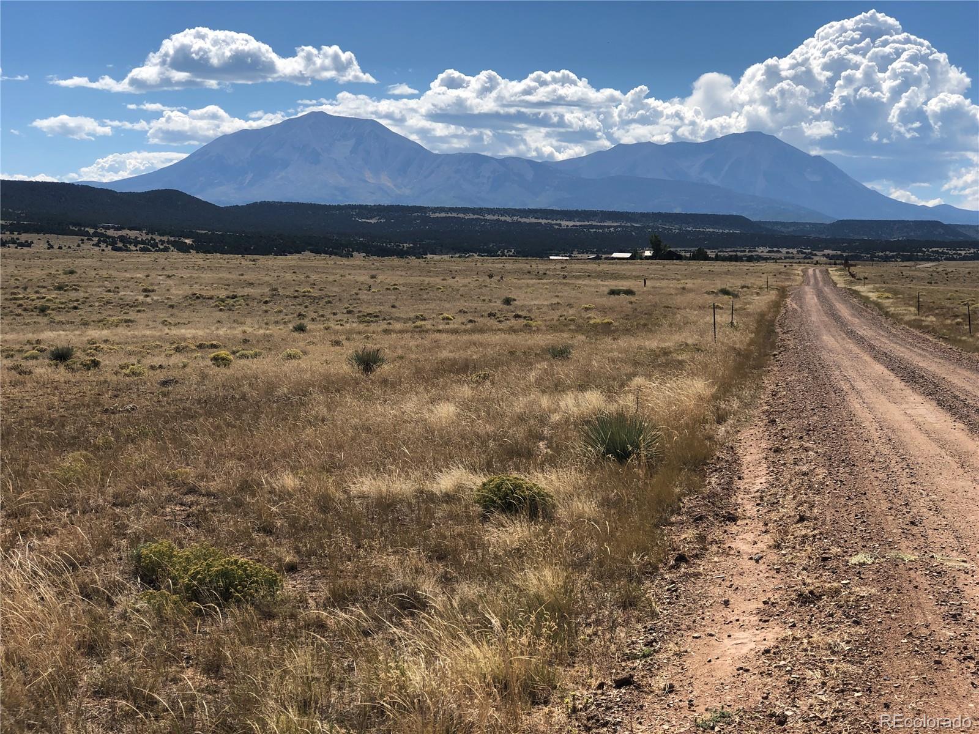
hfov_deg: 33.8
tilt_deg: -7.5
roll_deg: -2.0
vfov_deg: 25.7
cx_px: 490
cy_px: 367
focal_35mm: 57
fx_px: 1612
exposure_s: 1/1143
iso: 20
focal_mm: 6.6
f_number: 2.8
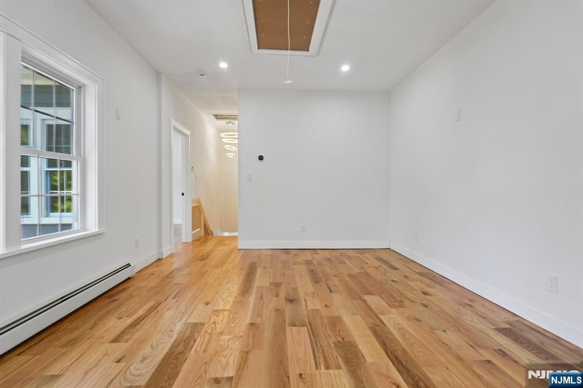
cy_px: 194
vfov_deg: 73.7
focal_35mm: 16
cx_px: 292
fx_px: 259
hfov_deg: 96.8
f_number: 8
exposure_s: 1/13
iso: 400
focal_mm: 16
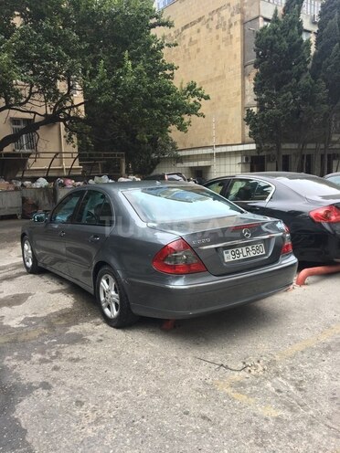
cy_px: 226
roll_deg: +2.0
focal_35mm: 29
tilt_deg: -8.5
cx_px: 170
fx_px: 380
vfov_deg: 61.7
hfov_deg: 48.2
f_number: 2.2
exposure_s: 1/100
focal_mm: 4.15
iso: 32
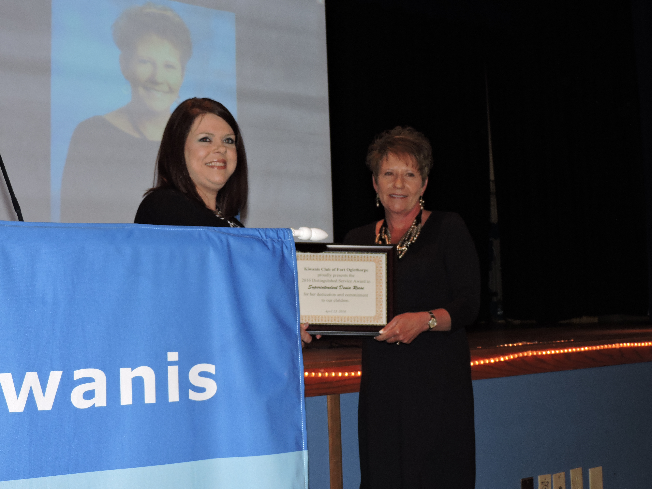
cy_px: 244
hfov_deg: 40.4
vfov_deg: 30.9
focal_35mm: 47
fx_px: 885
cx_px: 326
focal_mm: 8.4
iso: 200
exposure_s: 1/30
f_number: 3.5
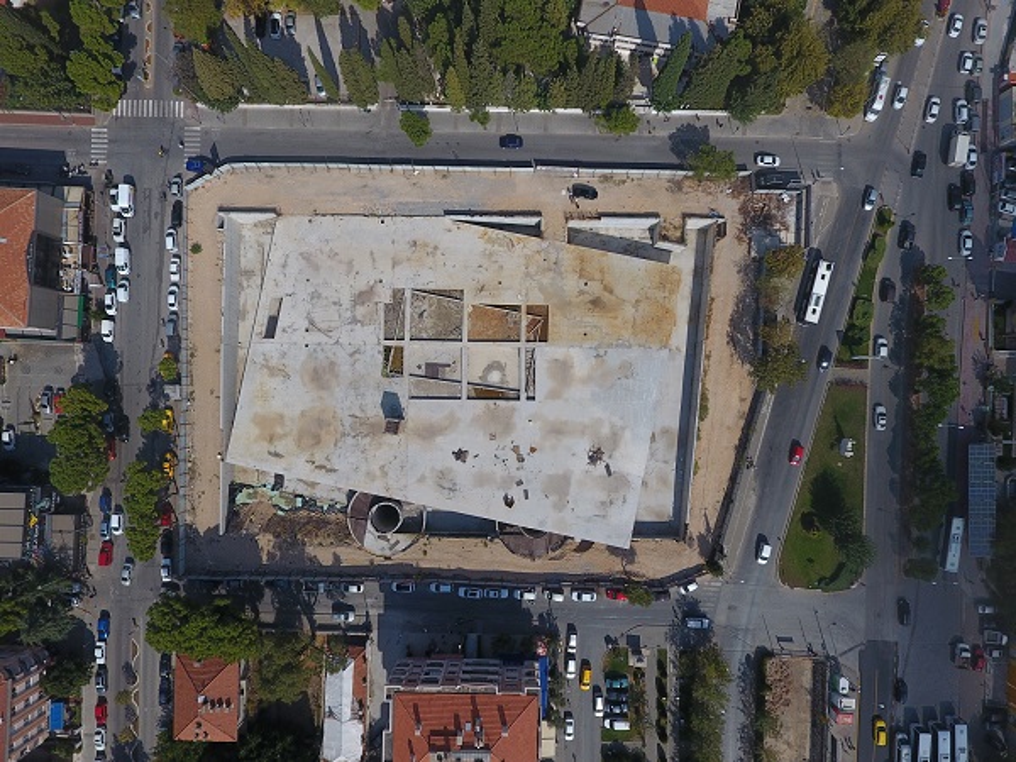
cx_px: 508
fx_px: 587
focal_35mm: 20
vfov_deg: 66.0
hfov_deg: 81.7
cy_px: 381
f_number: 2.8
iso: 100
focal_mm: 3.61
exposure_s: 1/1901
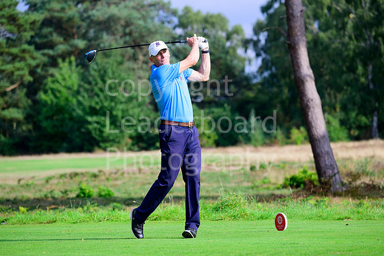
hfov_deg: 10.3
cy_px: 128
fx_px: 2134
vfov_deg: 6.9
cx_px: 192
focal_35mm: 200
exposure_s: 1/2500
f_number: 5.6
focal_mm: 200
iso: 500
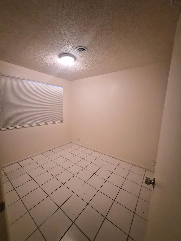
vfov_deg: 106.2
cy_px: 120
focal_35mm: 13
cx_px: 90
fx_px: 91
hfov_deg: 89.9
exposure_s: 1/60
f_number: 2.2
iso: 500
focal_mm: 1.7
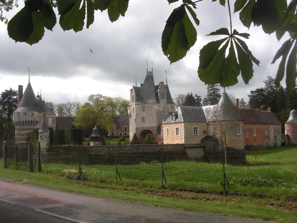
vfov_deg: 39.7
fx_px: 309
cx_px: 148
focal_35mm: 36
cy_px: 112
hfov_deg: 51.4
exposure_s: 1/160
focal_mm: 6.3
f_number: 7.9
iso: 50
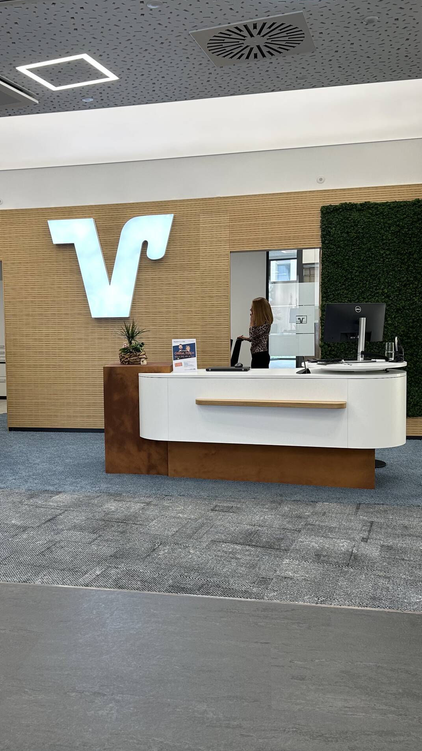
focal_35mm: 35
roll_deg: +0.7
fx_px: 696
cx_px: 105
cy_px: 375
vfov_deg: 56.6
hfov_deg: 33.1
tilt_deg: -4.8
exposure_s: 1/100
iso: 64
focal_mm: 6.86
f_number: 1.78
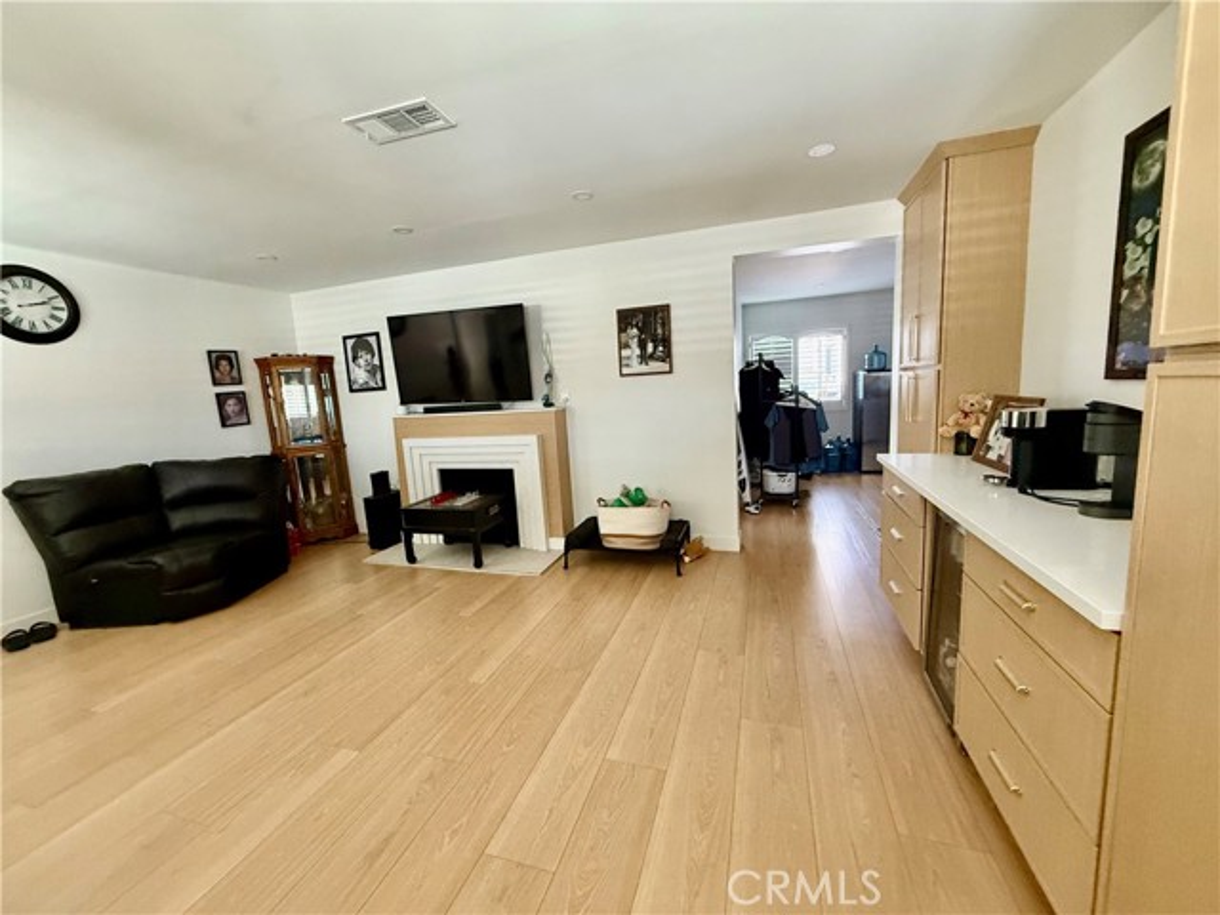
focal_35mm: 14
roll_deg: +3.7
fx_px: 493
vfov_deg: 85.7
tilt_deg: -7.2
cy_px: 458
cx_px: 610
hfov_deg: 102.1
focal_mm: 2.22
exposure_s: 1/60
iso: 500
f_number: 2.2
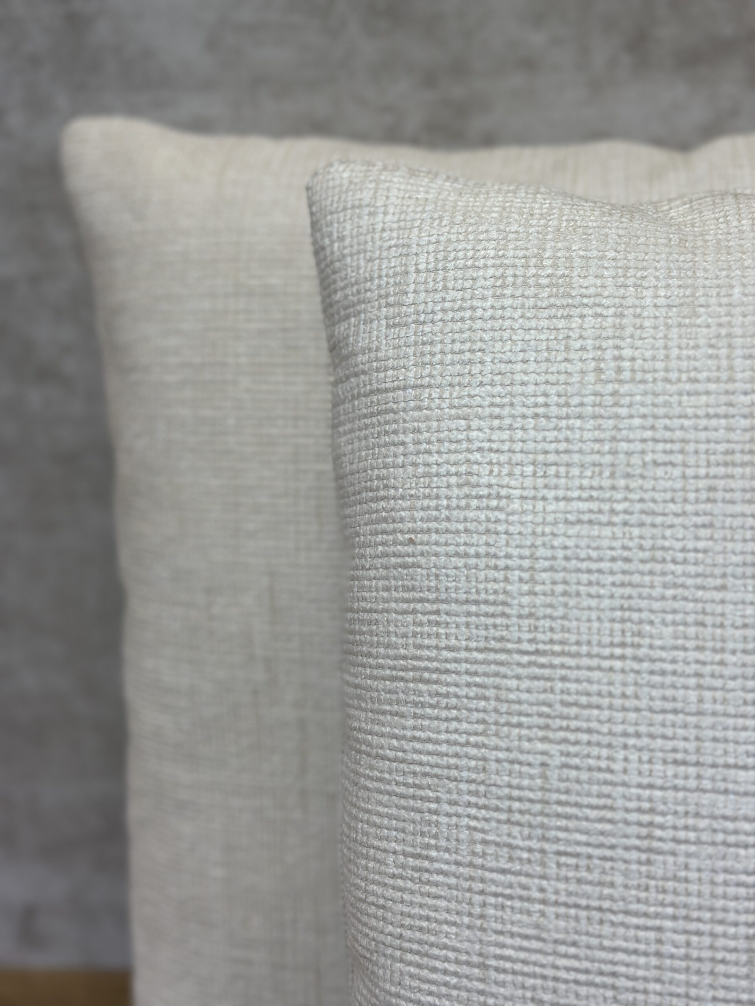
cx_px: 378
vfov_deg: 39.7
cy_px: 503
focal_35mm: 48
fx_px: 1396
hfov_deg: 30.3
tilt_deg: -19.0
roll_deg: +2.9
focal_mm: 6.86
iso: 80
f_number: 1.78
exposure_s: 1/349
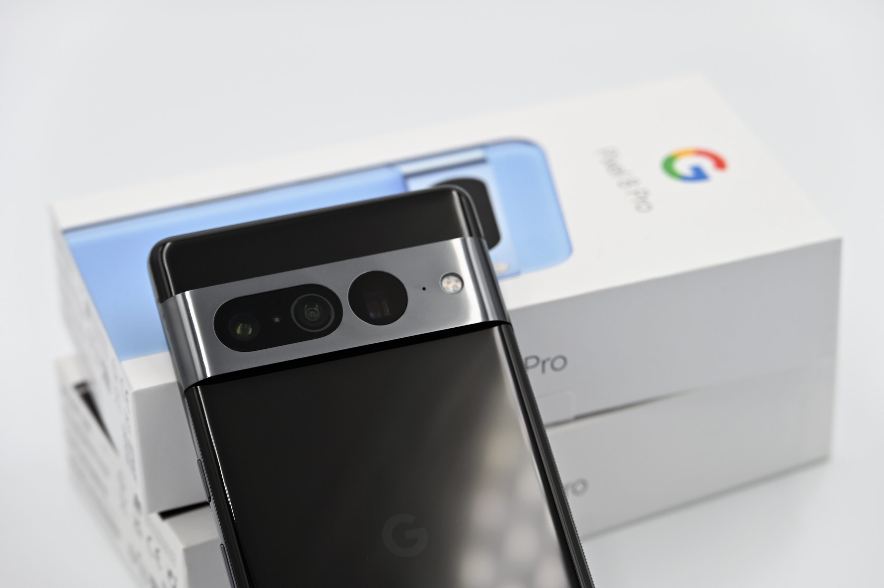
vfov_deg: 11.4
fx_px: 2944
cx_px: 442
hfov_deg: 17.1
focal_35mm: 120
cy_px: 294
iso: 220
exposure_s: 1/200
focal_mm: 120
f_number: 6.3
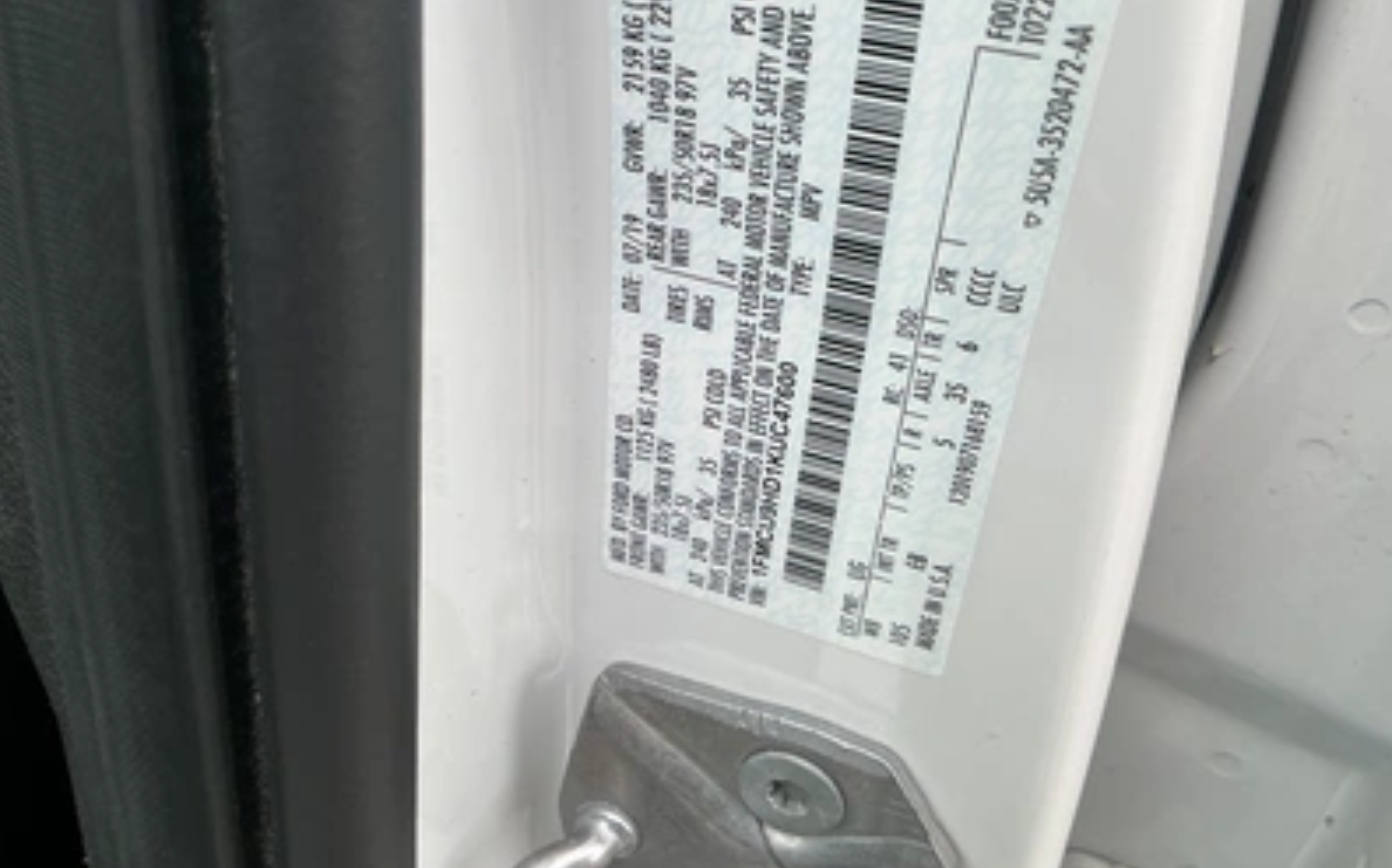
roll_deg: -1.0
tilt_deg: -34.7
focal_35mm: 30
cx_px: 692
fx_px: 1137
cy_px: 348
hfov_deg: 62.9
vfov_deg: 41.6
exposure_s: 1/122
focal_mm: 3
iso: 50
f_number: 1.8
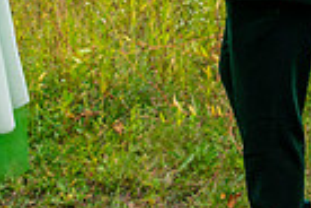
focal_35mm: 103
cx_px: 212
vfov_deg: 12.5
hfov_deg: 19.8
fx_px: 890
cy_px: -120
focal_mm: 24
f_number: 2.8
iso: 400
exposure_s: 1/2500
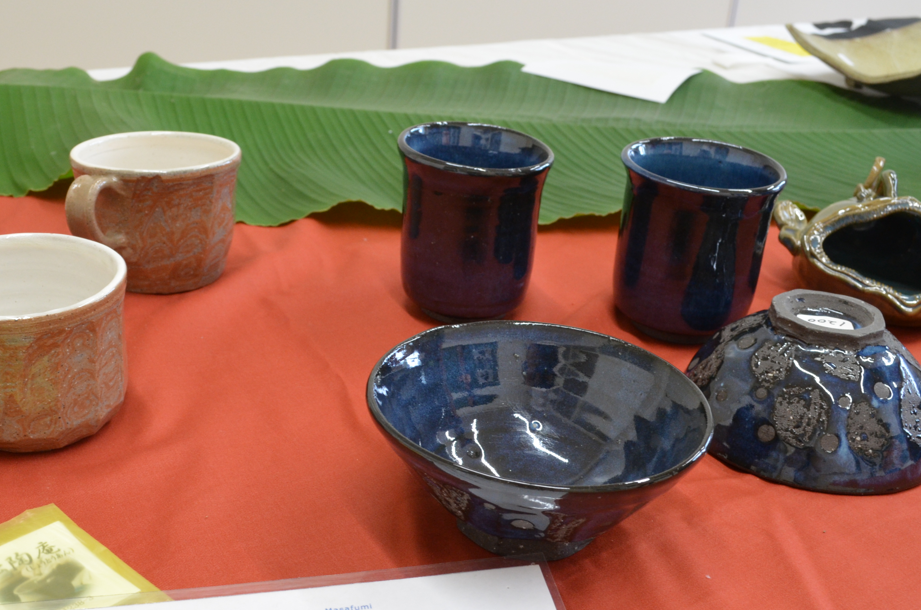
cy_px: 366
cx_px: 401
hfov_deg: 45.4
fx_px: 1098
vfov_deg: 31.0
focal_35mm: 43
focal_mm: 22
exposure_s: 1/30
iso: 1000
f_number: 7.1
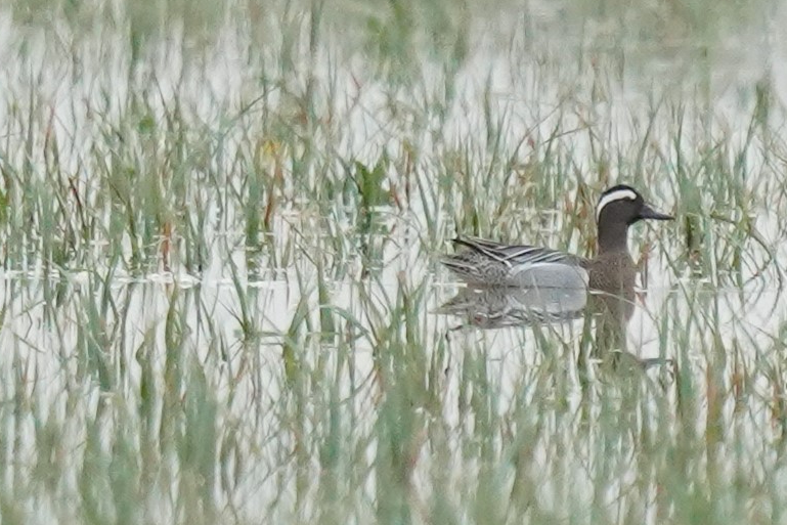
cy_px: 267
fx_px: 16966
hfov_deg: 2.7
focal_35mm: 776
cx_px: 347
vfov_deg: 1.8
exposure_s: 1/1250
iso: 4000
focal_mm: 600
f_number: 6.3
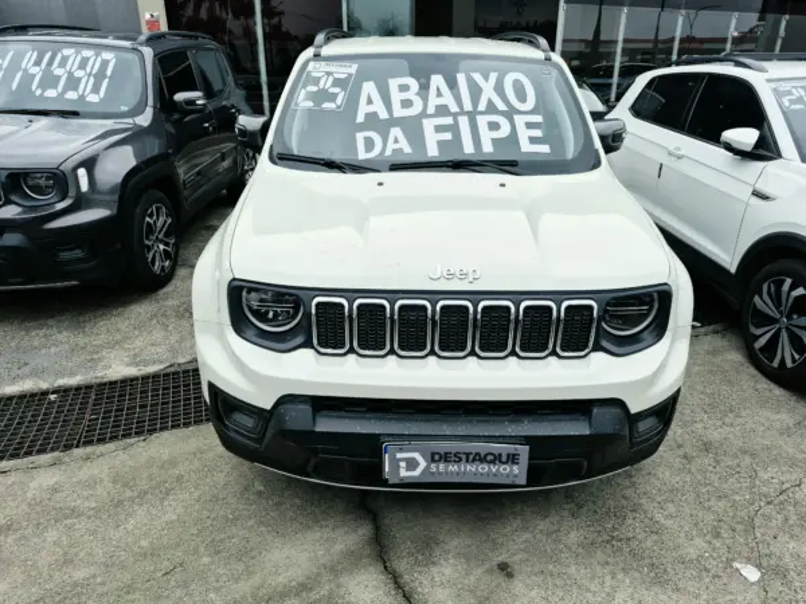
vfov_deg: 58.9
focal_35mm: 23
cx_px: 403
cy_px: 302
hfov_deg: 73.9
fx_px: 536
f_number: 1.8
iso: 25
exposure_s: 1/1002
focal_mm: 5.4
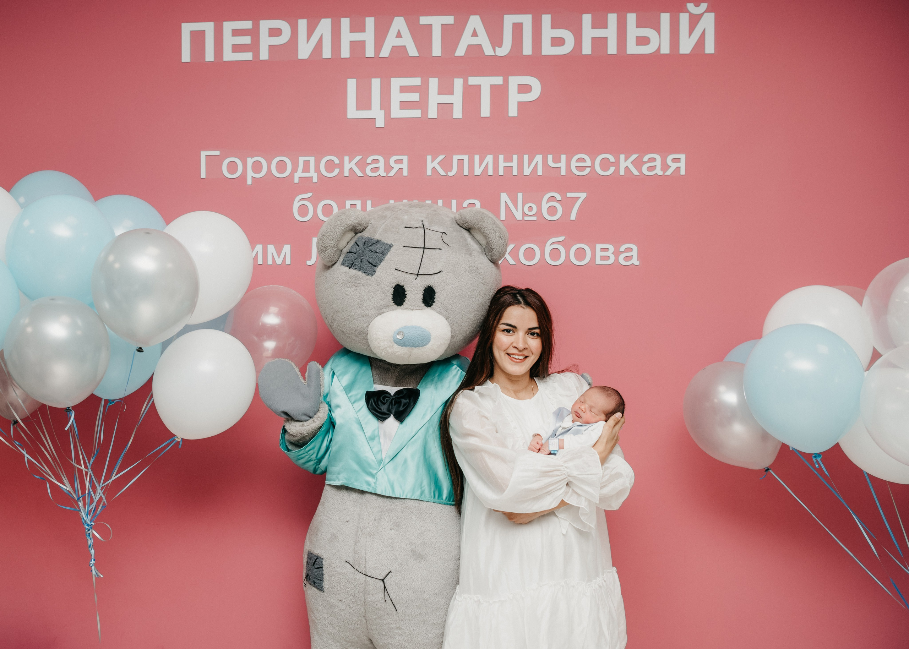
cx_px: 382
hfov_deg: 58.4
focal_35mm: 31
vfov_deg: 43.8
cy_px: 351
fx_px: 807
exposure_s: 1/160
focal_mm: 27
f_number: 4
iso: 200
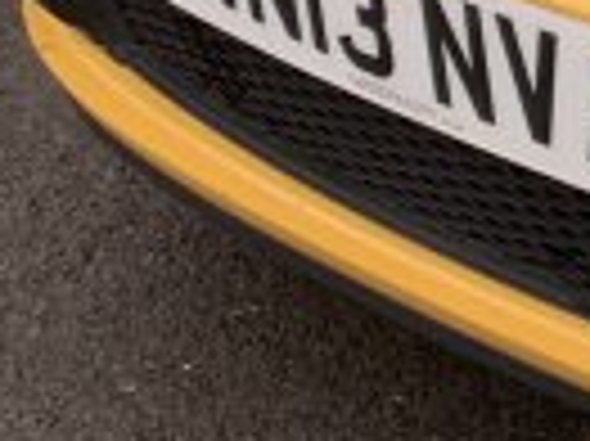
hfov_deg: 9.4
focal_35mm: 179
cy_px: -538
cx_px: 1599
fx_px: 3048
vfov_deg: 7.8
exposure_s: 1/369
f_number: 1.8
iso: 25
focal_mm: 4.25
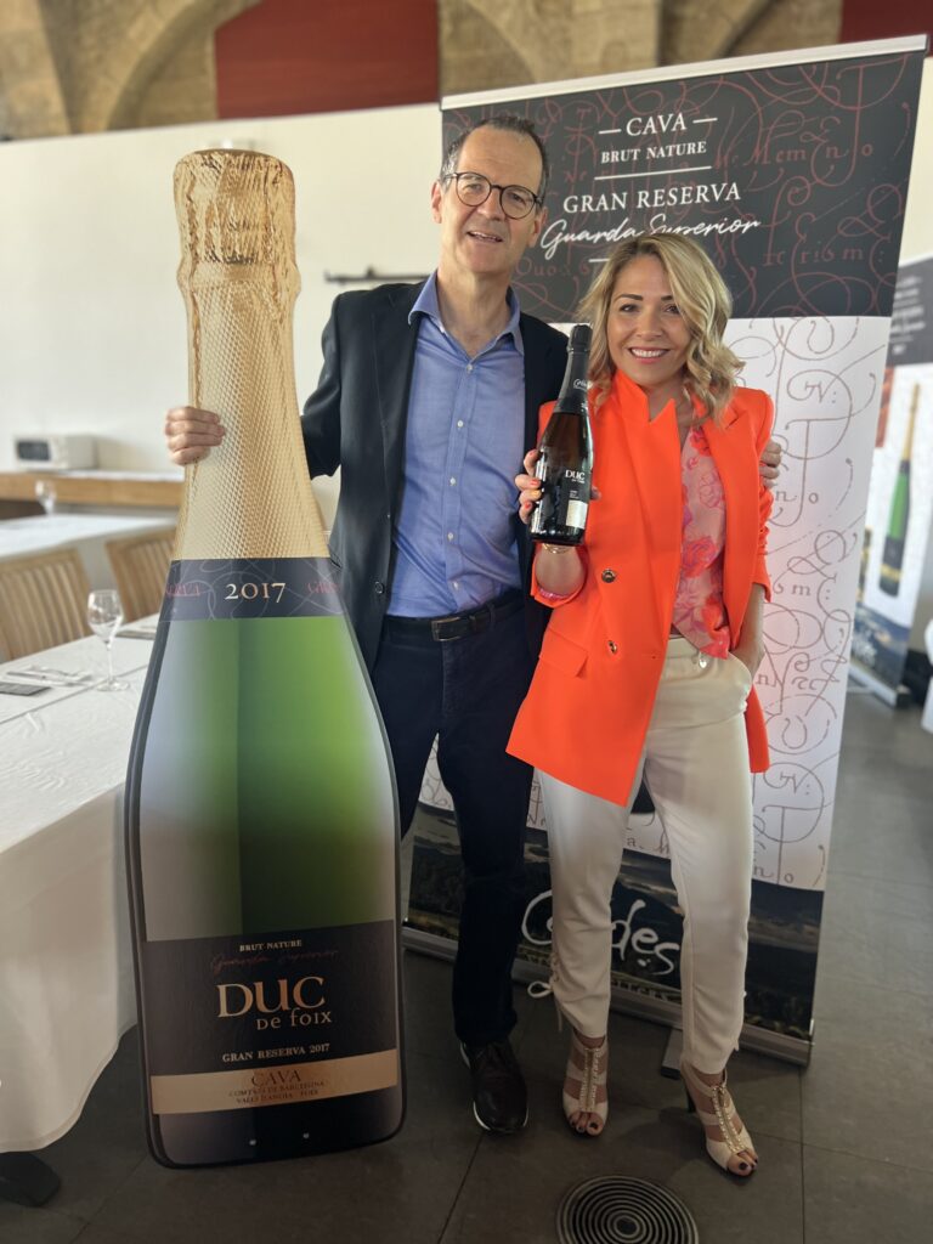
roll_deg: -0.6
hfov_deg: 53.1
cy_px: 622
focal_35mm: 26
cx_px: 466
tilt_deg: -12.8
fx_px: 934
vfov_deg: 67.3
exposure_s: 1/50
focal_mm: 5.7
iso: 200
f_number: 1.5
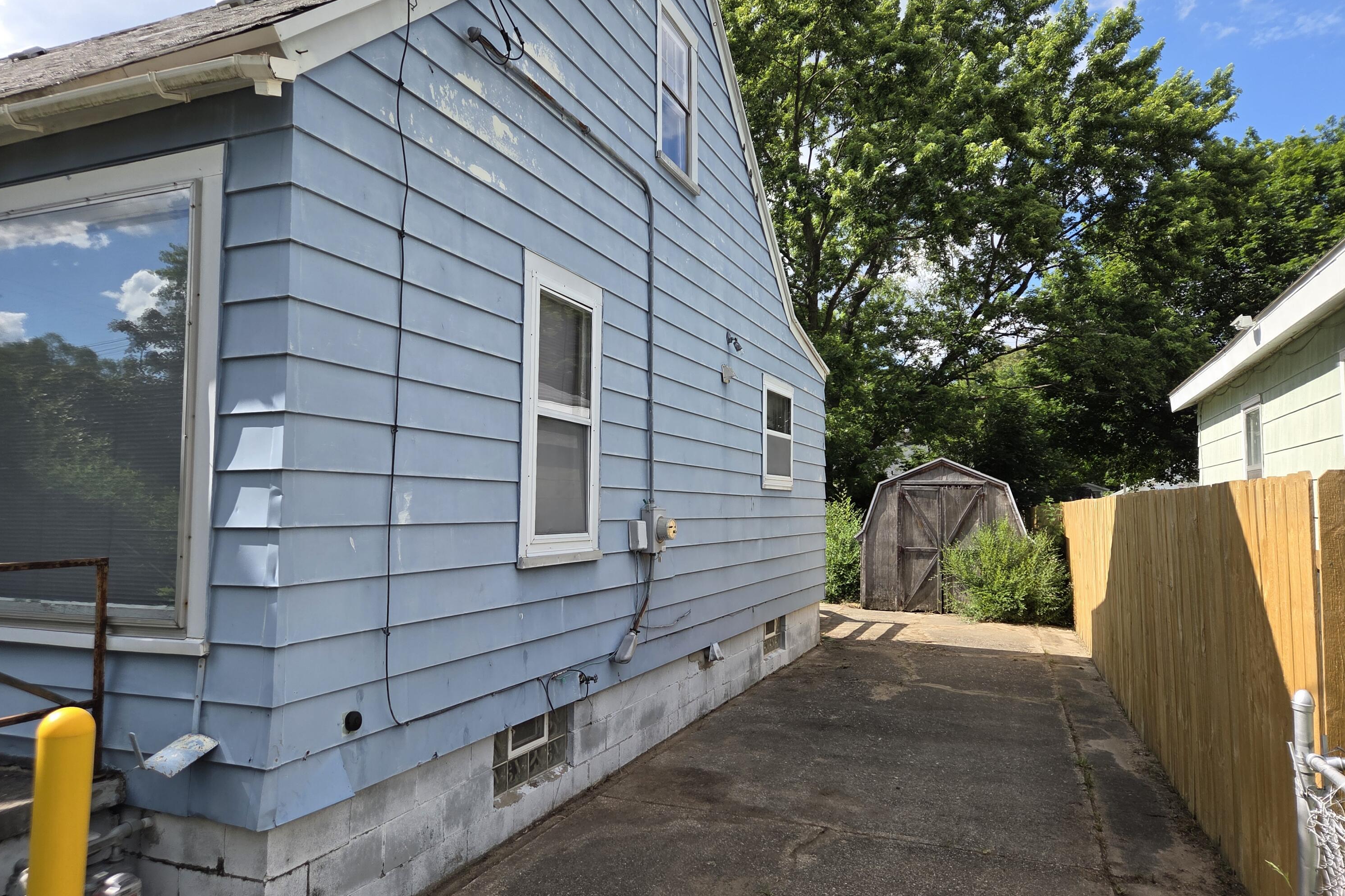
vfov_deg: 53.1
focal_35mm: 24
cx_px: 672
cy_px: 461
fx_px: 897
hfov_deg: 73.7
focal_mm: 5.4
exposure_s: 1/2760
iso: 80
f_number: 1.8
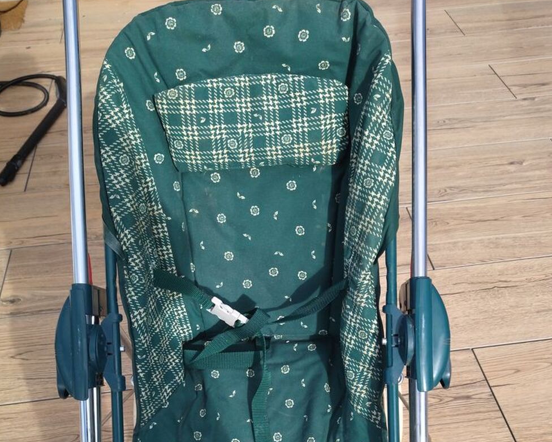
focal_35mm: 36
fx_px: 588
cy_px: 369
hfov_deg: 50.3
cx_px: 274
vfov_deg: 39.1
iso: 98
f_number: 1.79
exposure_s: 1/1360
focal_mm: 4.74
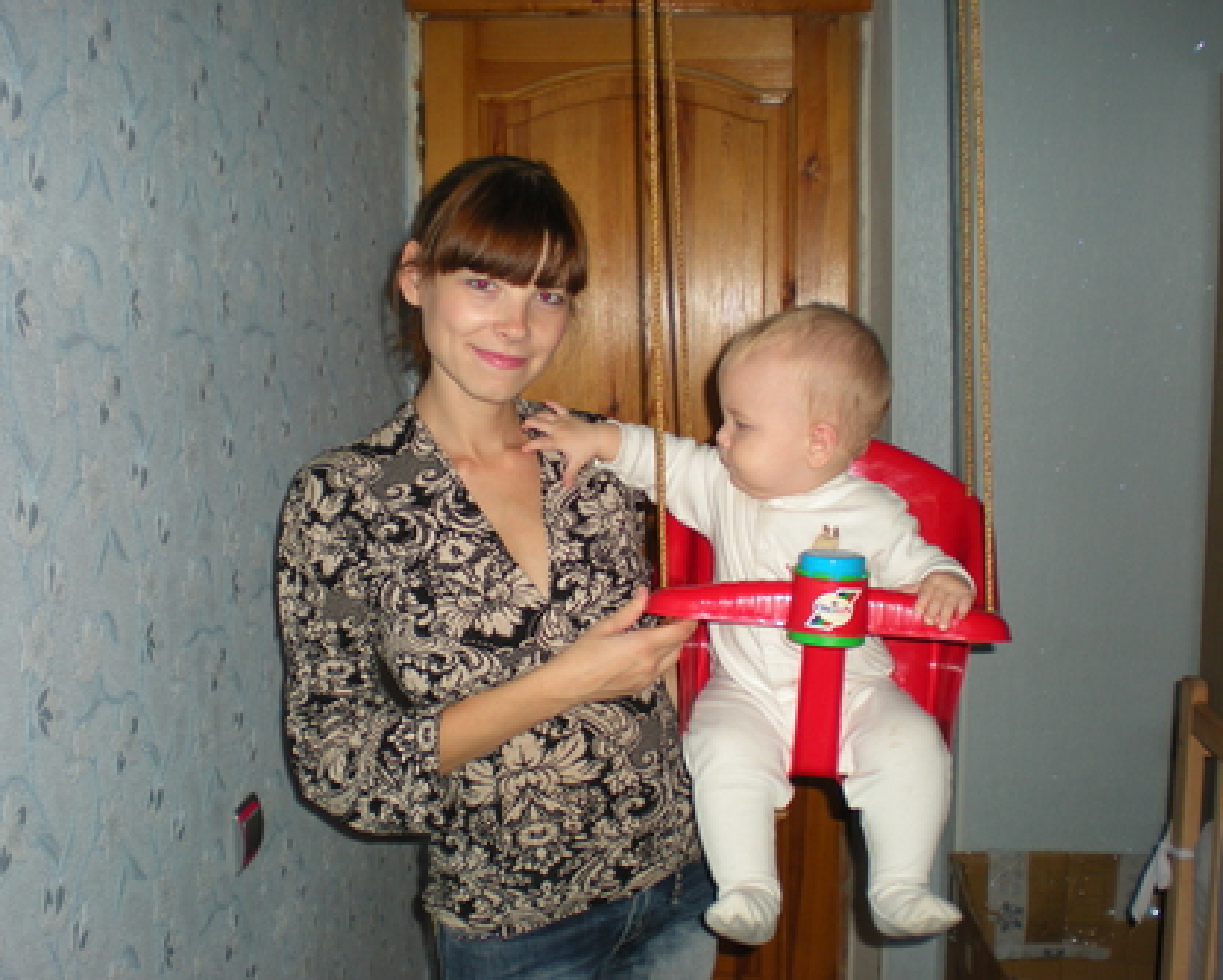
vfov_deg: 37.4
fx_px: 1449
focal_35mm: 40
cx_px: 628
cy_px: 487
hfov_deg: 45.8
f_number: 3.1
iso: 95
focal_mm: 6.3
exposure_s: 1/60
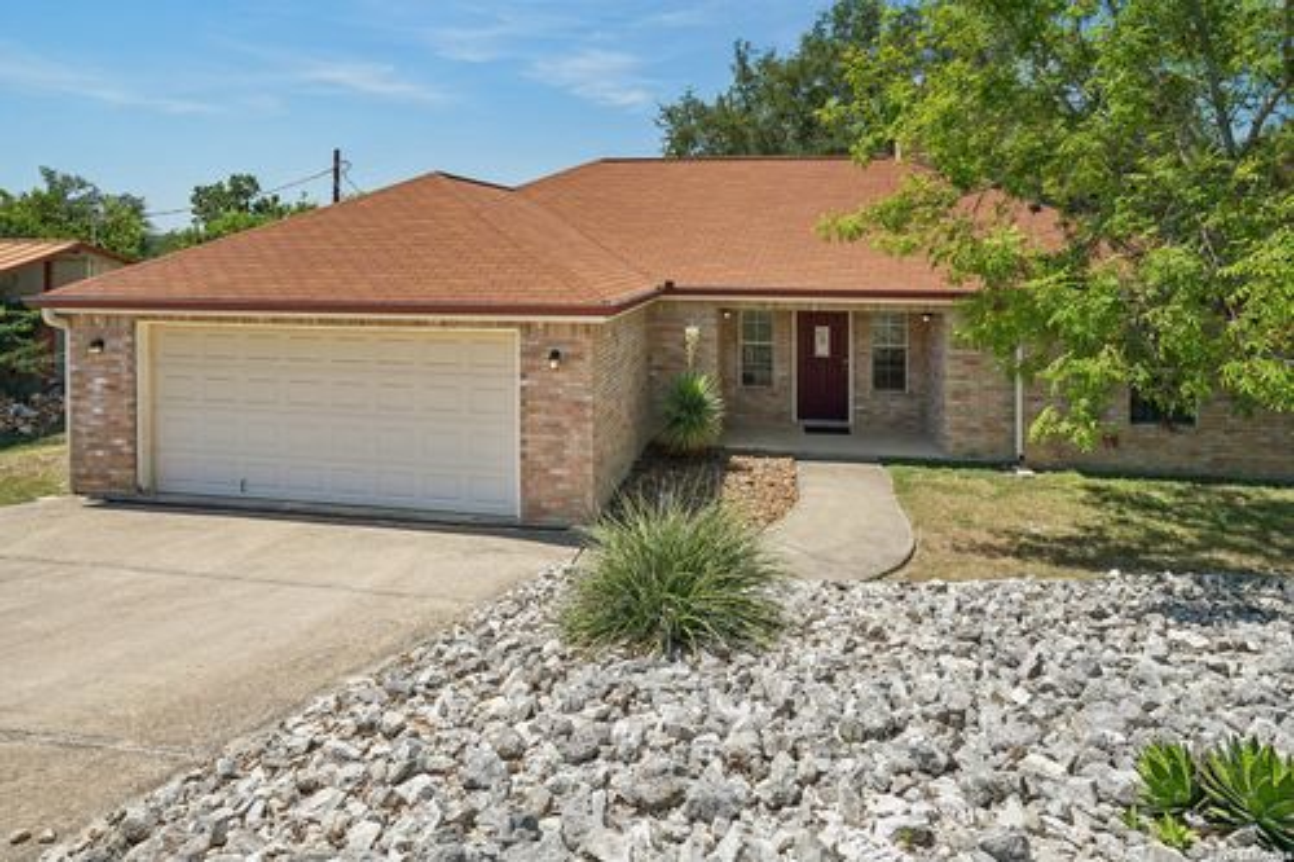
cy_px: 431
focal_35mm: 20
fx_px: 719
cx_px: 647
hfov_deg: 84.0
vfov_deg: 61.9
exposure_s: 1/250
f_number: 8
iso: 200
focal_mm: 20
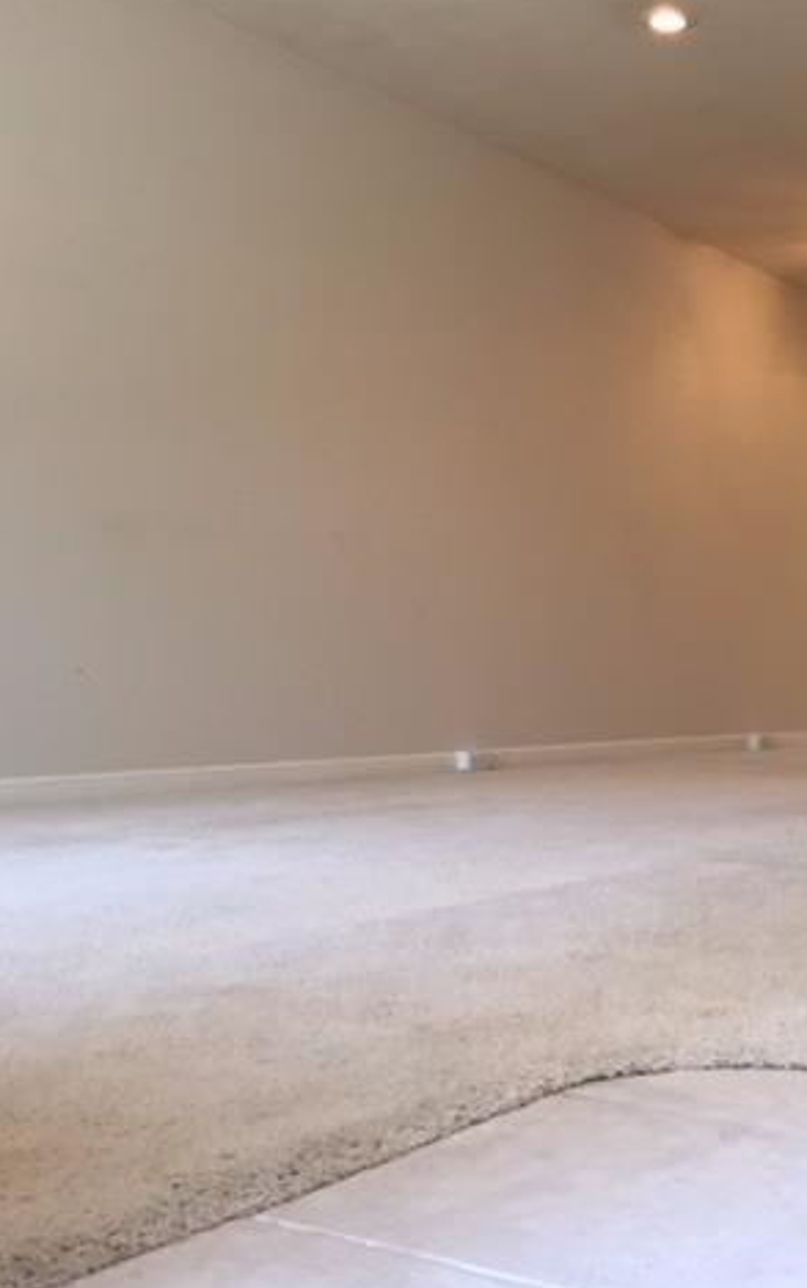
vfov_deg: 47.2
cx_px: 741
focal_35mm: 42
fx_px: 1476
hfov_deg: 29.2
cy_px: 641
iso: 32
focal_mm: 4.15
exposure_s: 1/30
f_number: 2.2
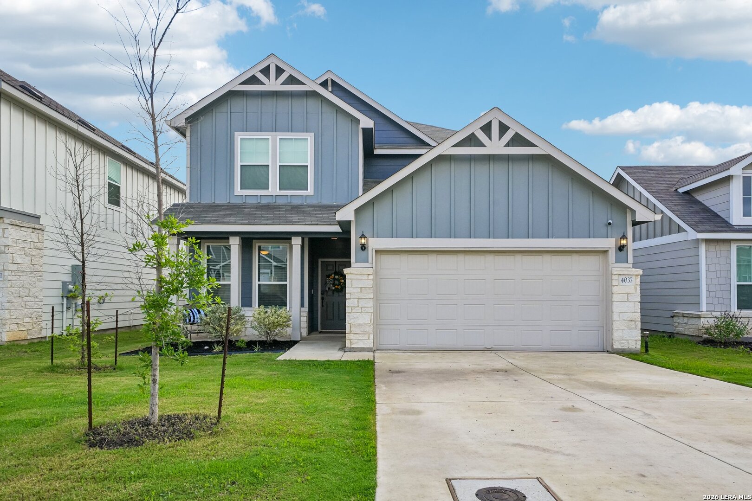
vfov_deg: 53.1
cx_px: 376
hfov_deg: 73.7
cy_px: 250
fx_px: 501
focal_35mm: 24
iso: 800
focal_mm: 24
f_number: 8
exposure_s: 1/1250
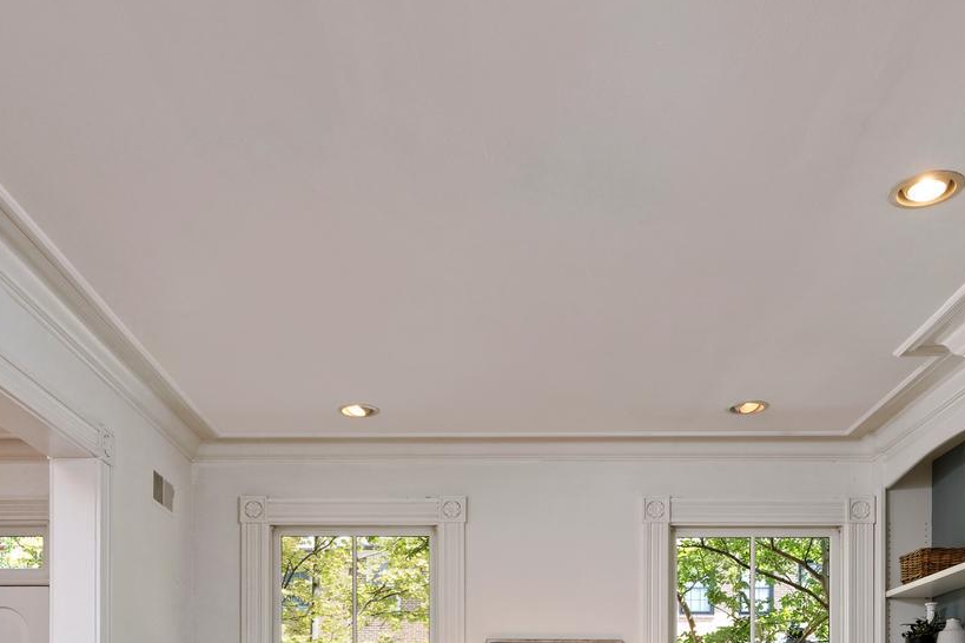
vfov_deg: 31.9
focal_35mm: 35
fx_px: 938
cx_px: 520
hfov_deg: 54.4
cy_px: 761
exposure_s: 1/60
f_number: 14
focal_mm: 14
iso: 250
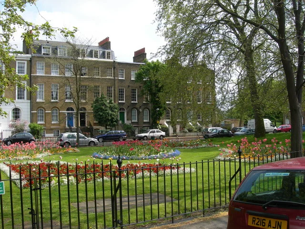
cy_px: 114
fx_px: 335
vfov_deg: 37.7
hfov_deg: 49.0
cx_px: 152
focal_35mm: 38
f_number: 4.8
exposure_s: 1/273
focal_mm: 7.8
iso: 50
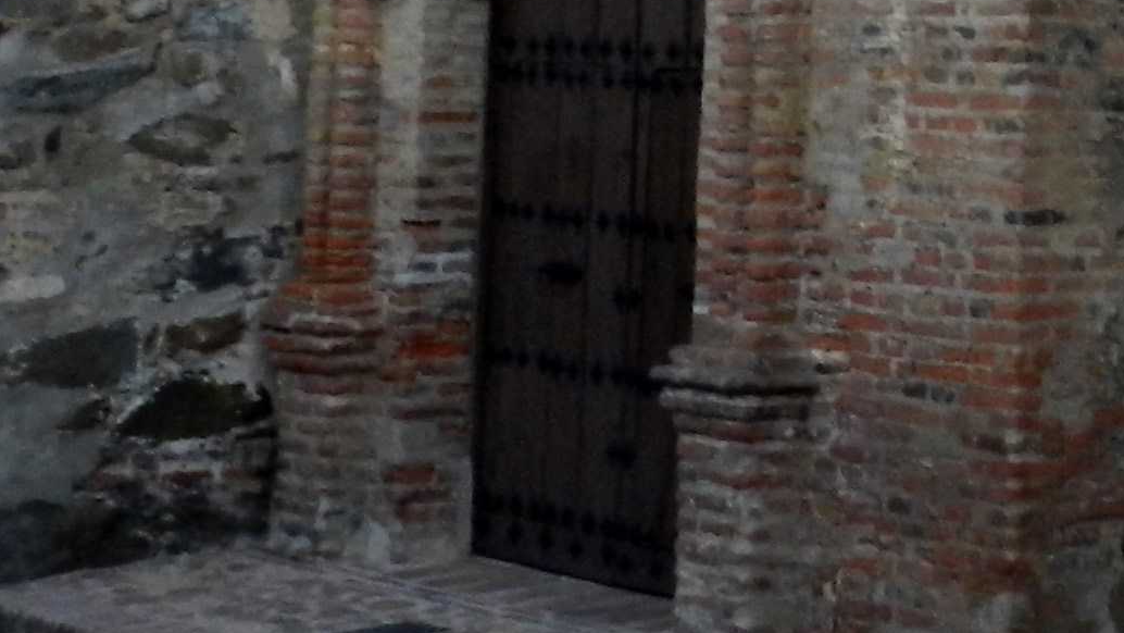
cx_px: 1303
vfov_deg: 9.8
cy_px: -491
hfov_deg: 17.4
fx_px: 3517
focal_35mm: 118
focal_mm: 5
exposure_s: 1/15
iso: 400
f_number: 3.6
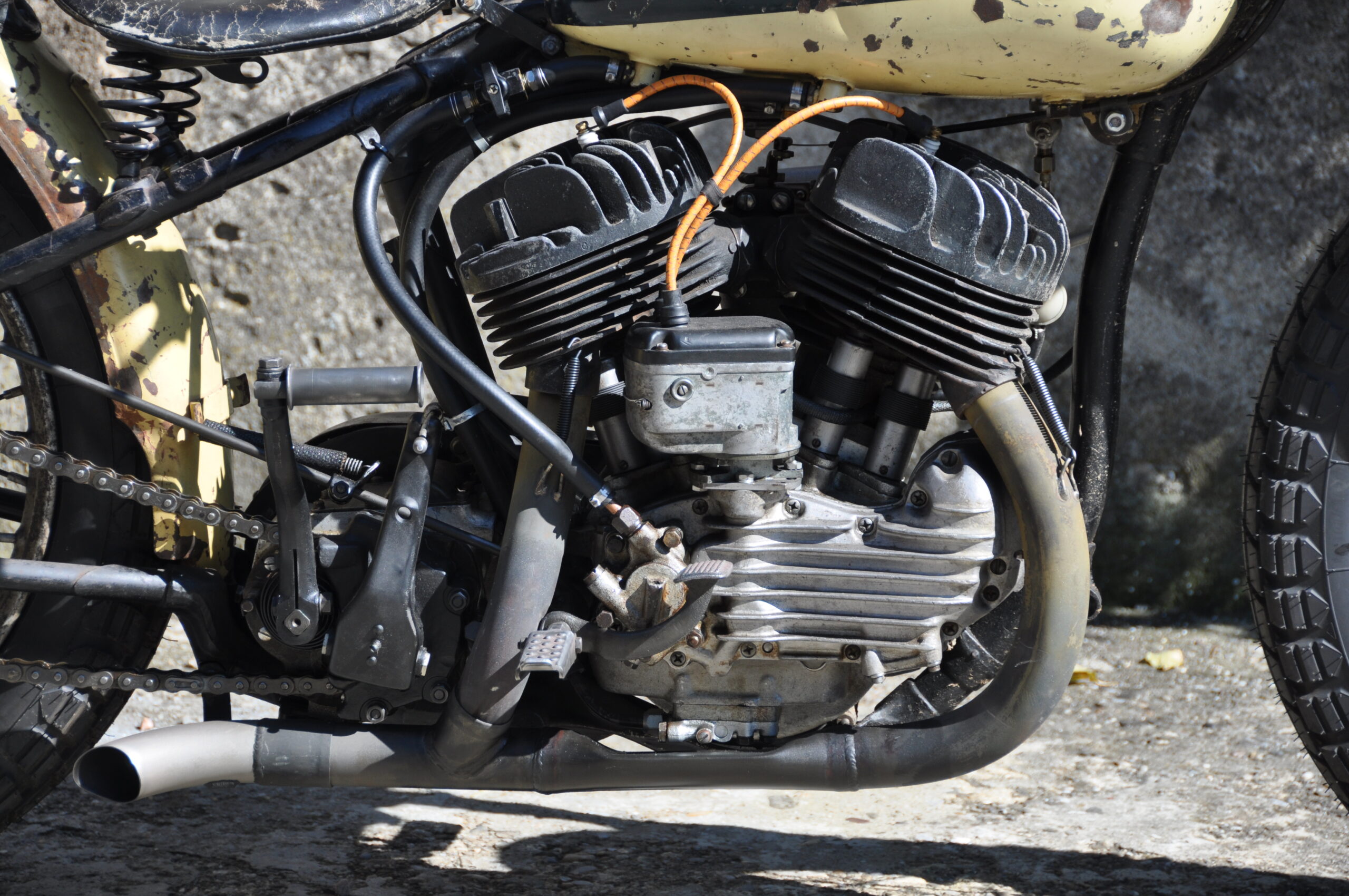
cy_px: 448
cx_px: 674
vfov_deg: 8.7
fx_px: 5894
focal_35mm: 158
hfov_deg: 13.1
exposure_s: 1/400
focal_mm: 105
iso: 200
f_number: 5.6
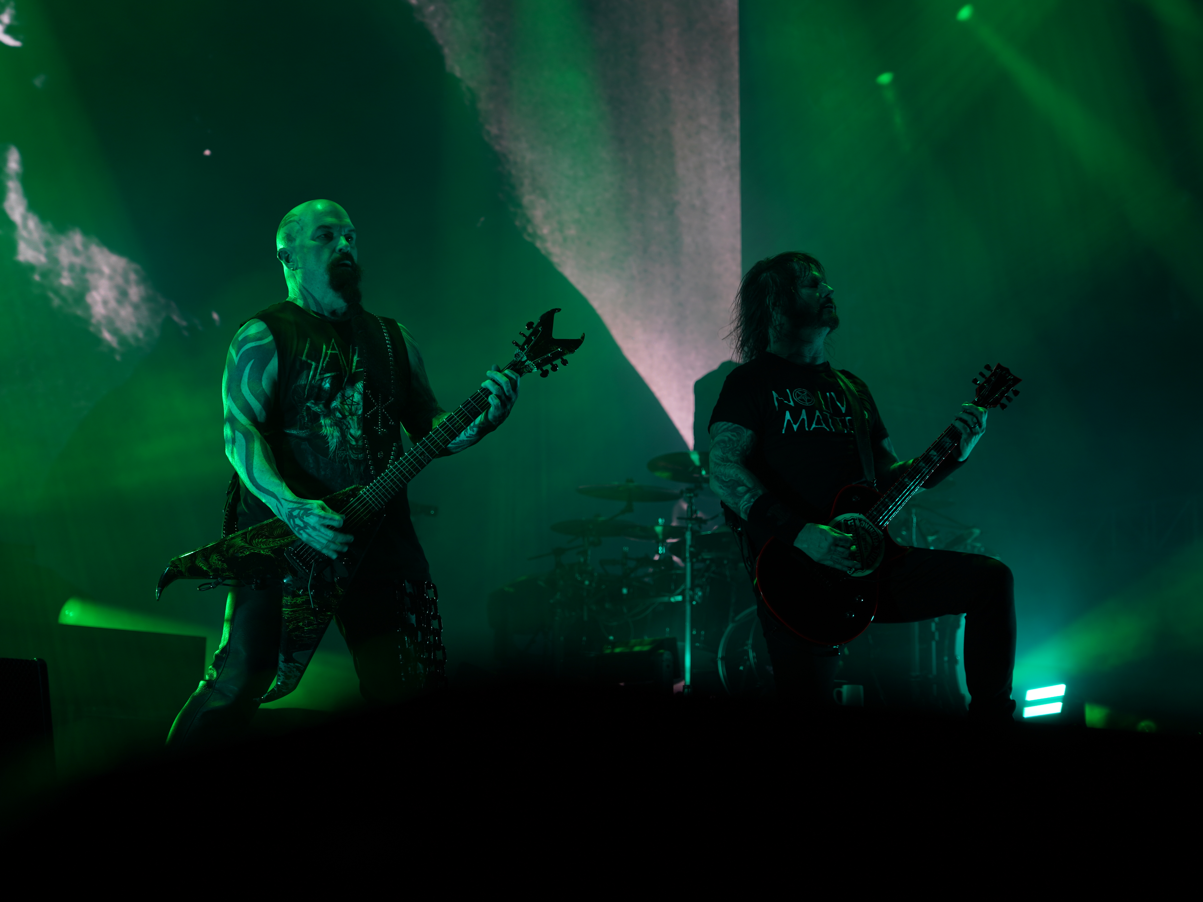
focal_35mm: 69
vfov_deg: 21.3
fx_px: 2398
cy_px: 451
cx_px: 634
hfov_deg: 28.2
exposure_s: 1/80
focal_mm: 63
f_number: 4
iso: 125
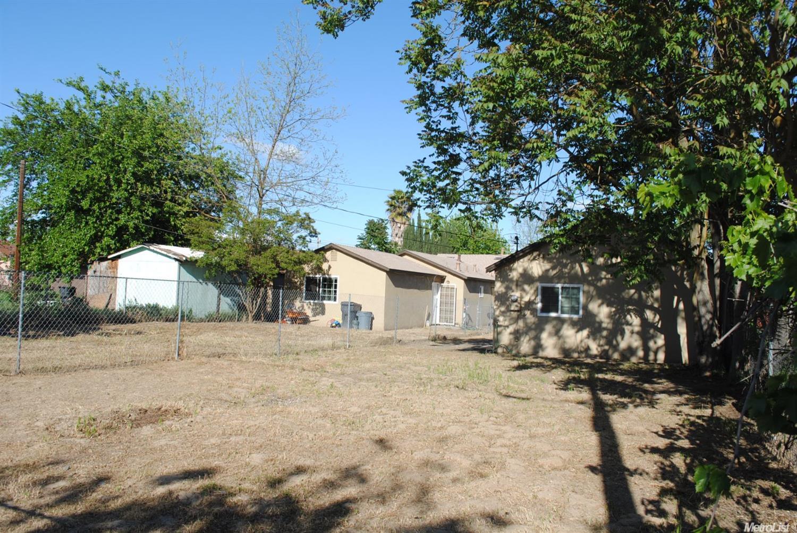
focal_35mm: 27
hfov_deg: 67.3
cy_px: 266
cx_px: 398
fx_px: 598
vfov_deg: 48.0
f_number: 8
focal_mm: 18
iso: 100
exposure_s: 1/250
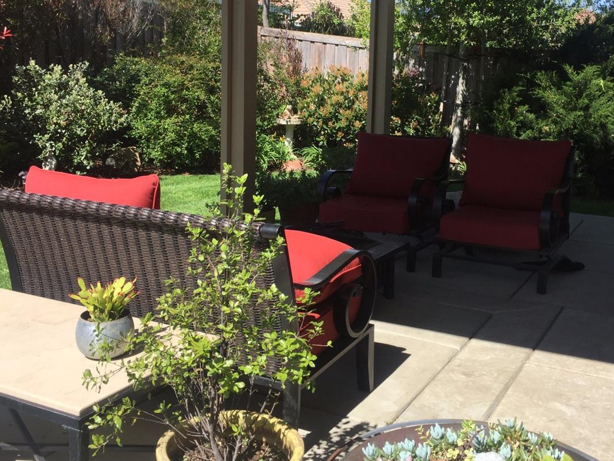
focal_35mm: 40
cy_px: 181
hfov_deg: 46.8
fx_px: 709
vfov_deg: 35.8
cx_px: 330
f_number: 2.2
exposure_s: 1/1099
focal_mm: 4.15
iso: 32
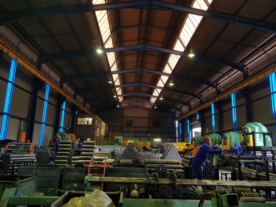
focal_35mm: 26
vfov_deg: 53.1
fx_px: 207
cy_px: 104
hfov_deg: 67.3
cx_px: 138
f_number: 1.7
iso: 125
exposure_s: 1/50
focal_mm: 4.2
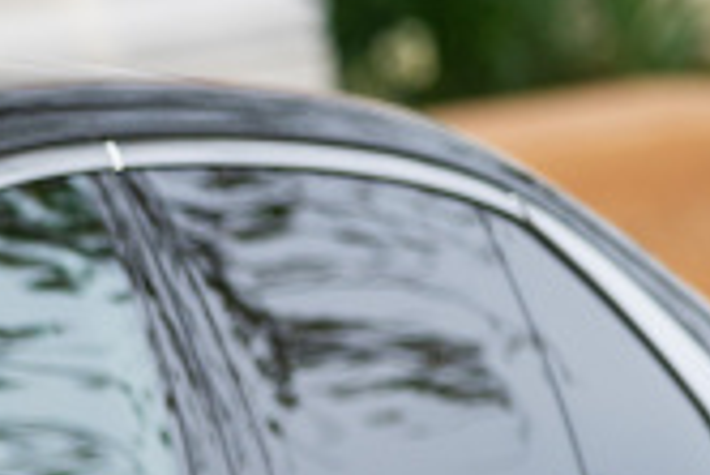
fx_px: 19246
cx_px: -958
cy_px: 740
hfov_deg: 2.1
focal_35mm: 975
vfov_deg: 1.4
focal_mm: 135
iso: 100
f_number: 1.8
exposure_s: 1/1600
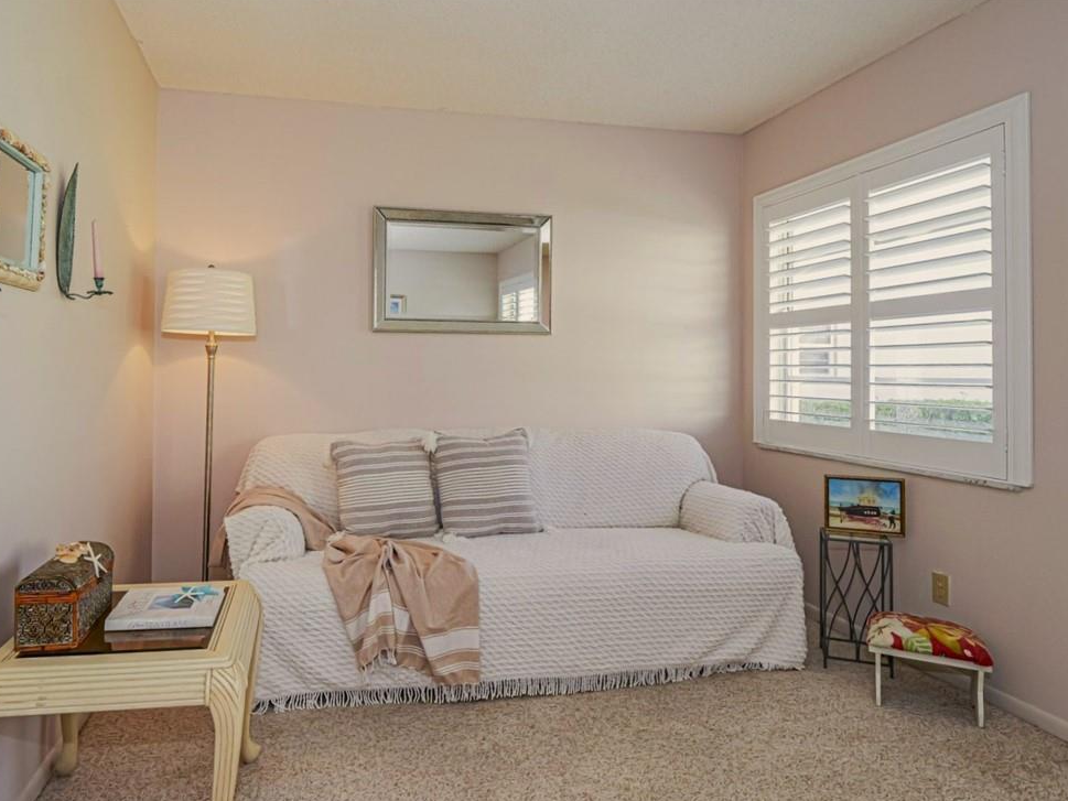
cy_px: 417
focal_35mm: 19
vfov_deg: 68.7
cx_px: 513
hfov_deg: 84.6
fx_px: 586
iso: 125
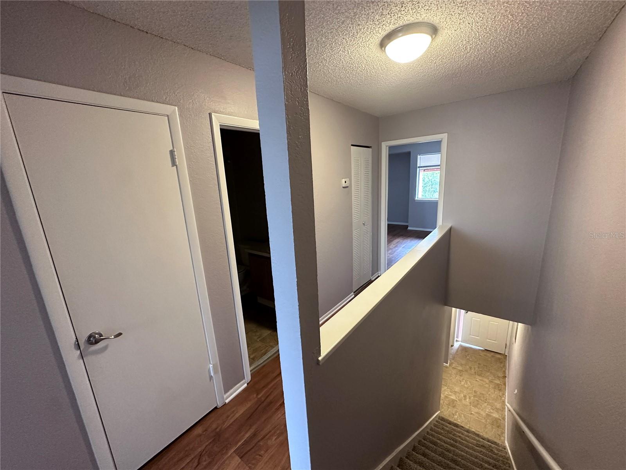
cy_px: 235
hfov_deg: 102.1
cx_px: 313
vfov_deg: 85.7
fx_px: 253
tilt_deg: -13.0
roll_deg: +2.9
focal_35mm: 14
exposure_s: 1/60
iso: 400
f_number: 2.2
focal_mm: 2.22
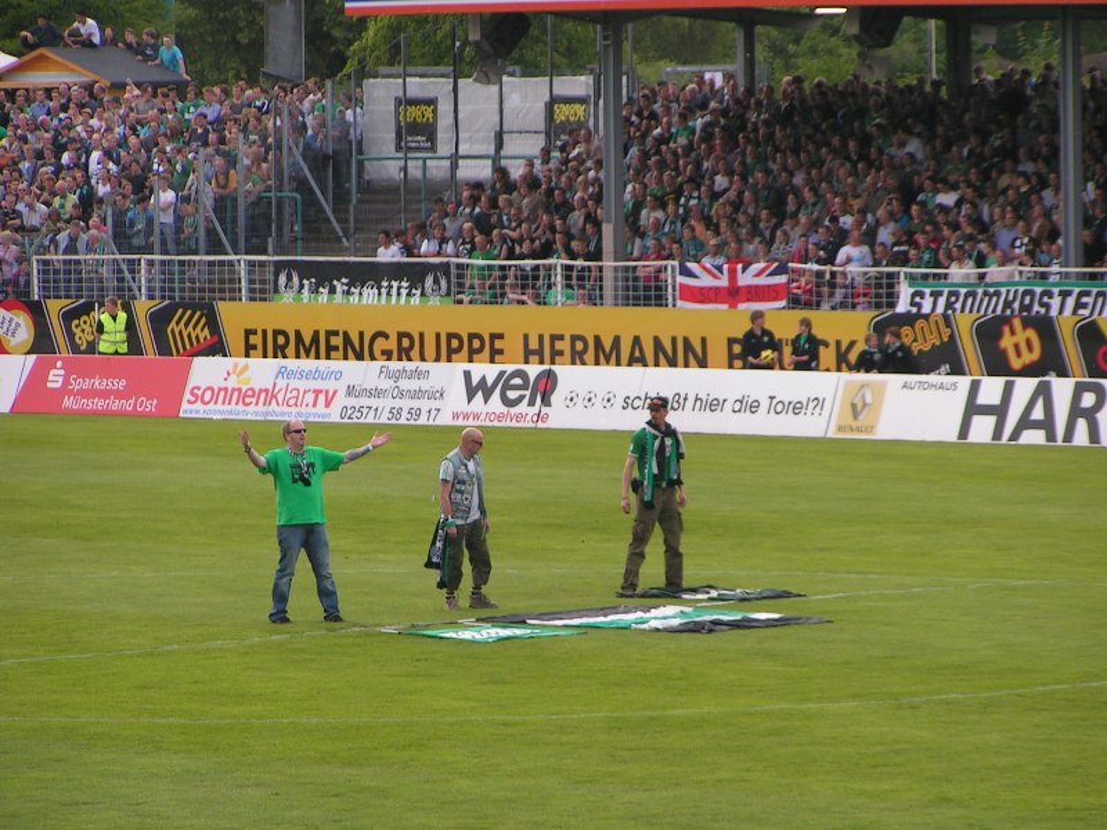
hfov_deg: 8.0
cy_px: 415
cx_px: 554
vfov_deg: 6.0
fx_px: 7899
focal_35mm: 247
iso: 64
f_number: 3.5
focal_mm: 37.8
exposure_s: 1/250
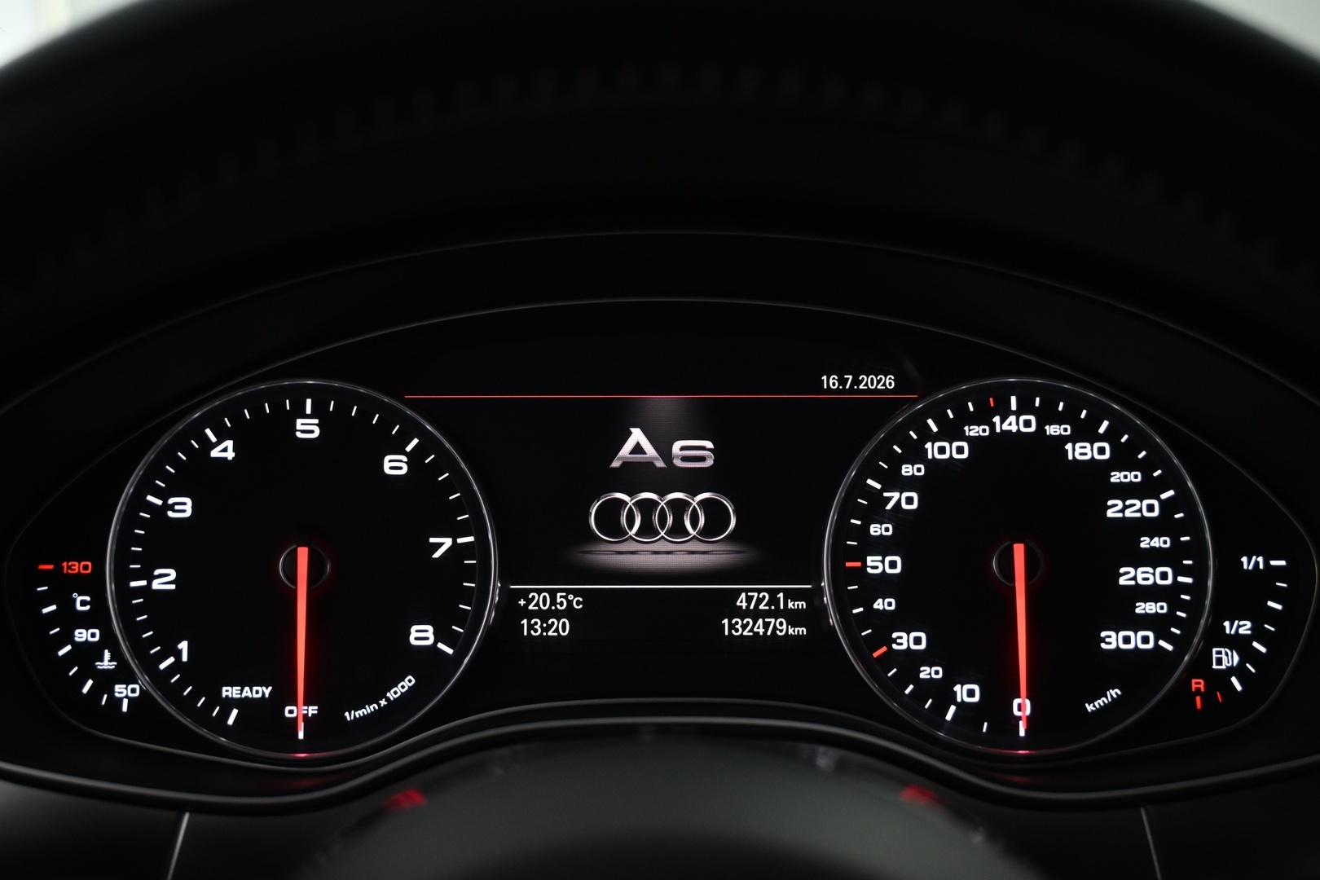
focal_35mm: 49
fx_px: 1787
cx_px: 660
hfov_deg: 40.5
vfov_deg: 27.7
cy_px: 440
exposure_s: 1/30
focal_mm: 32.5
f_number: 5
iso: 1000
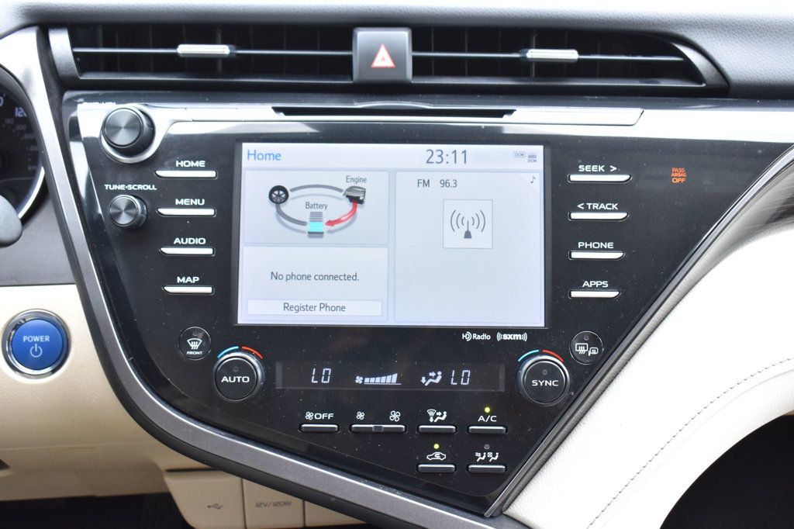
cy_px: 264
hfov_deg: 47.9
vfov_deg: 33.0
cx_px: 397
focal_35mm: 40
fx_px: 893
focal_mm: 27
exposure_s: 1/125
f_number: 5.6
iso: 720
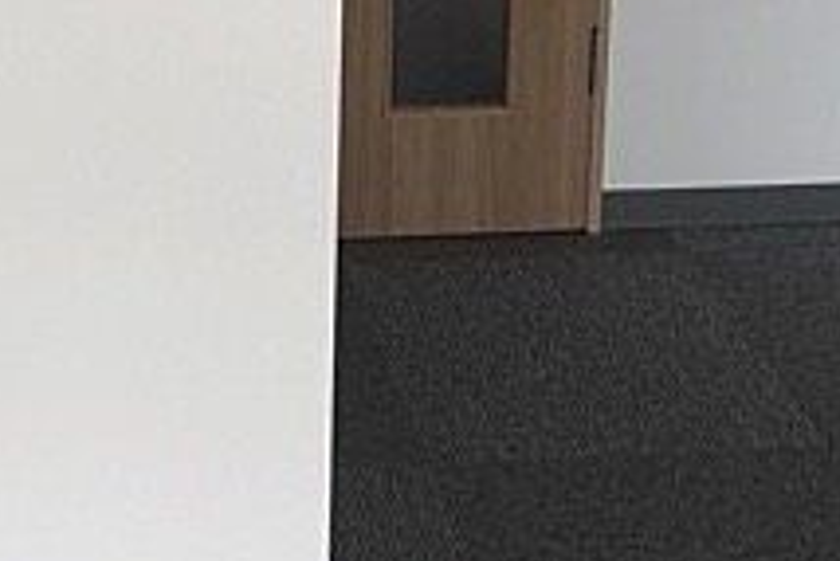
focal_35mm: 87
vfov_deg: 14.5
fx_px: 2031
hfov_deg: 22.8
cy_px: -322
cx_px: 94
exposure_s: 1/314
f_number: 1.8
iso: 20
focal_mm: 4
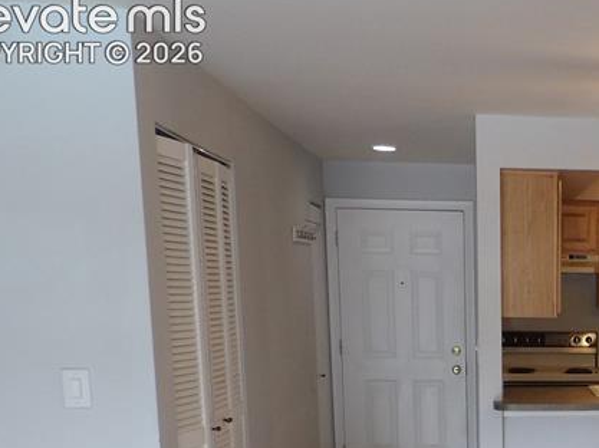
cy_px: 487
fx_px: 1020
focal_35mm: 59
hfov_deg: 29.5
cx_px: 661
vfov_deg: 23.3
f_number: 2.8
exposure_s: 1/33
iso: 173
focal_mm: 4.3
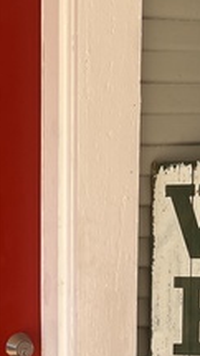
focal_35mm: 88
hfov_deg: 12.9
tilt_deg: -7.2
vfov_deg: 23.7
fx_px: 829
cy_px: 296
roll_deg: +1.2
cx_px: -117
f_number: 1.6
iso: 50
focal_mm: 5.1
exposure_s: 1/810
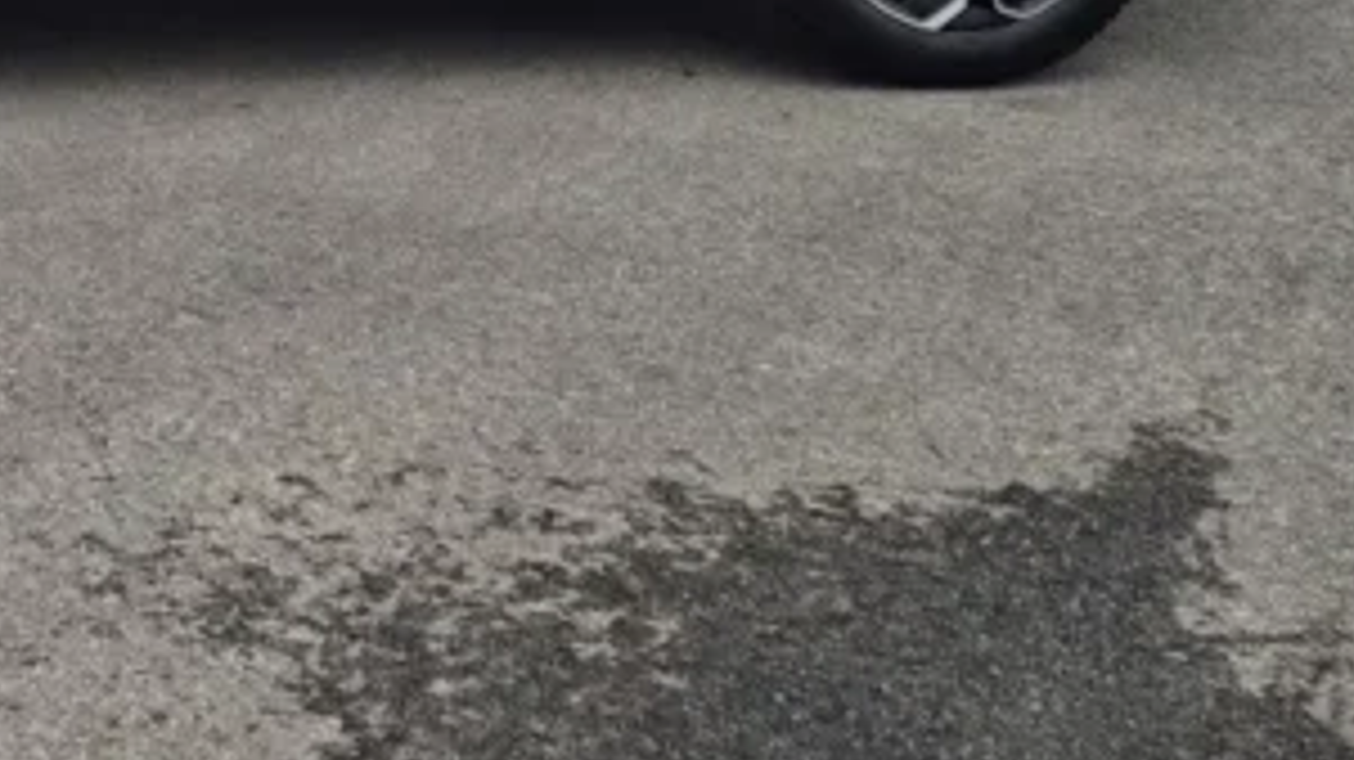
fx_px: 2297
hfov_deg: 31.3
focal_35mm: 64
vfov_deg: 17.6
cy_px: -220
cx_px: 126
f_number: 1.8
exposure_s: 1/1720
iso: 25
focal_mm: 5.4
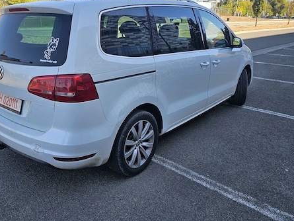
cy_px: 91
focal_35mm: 31
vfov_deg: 45.3
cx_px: 108
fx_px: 263
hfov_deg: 57.5
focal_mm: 6.3
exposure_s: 1/269
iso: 10
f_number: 1.7
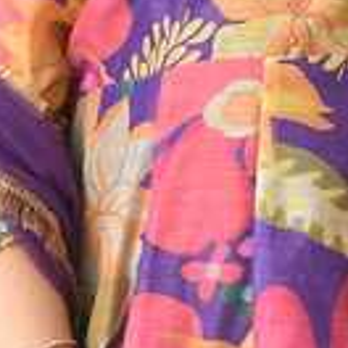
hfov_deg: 6.6
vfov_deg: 6.7
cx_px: 348
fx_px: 2991
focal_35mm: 263
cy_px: 249
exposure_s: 1/160
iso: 320
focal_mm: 78
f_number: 8
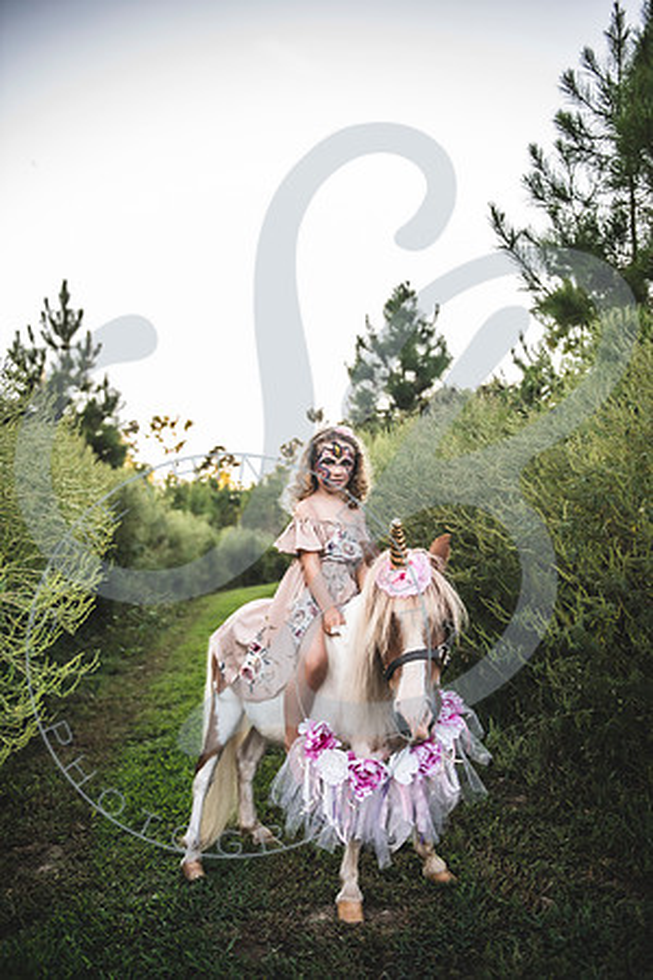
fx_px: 762
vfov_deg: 65.5
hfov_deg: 46.4
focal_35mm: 28
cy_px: 490
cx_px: 326
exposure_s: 1/200
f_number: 2.8
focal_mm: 28
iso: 100
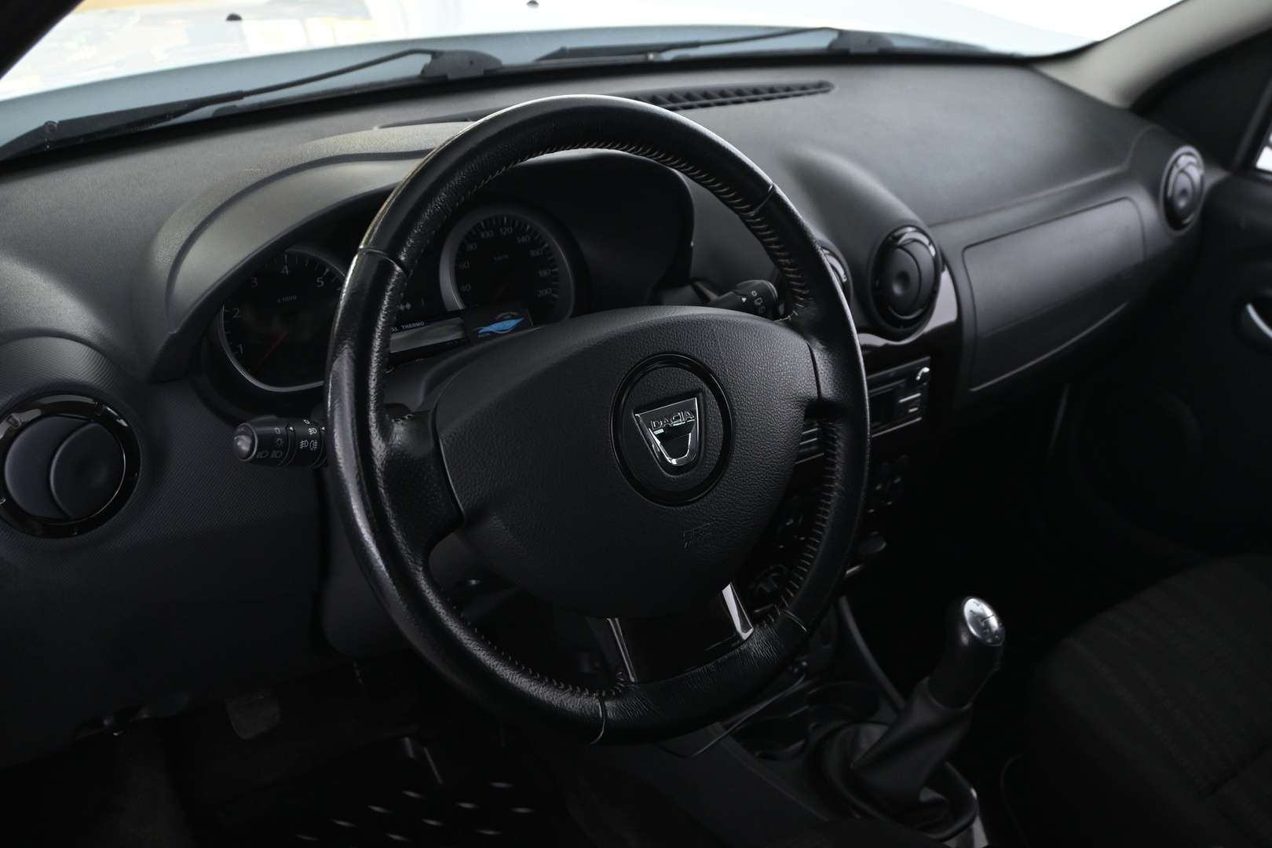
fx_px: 1219
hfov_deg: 55.1
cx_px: 636
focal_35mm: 34
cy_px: 424
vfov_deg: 38.4
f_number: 5
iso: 1600
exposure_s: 1/13
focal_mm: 23
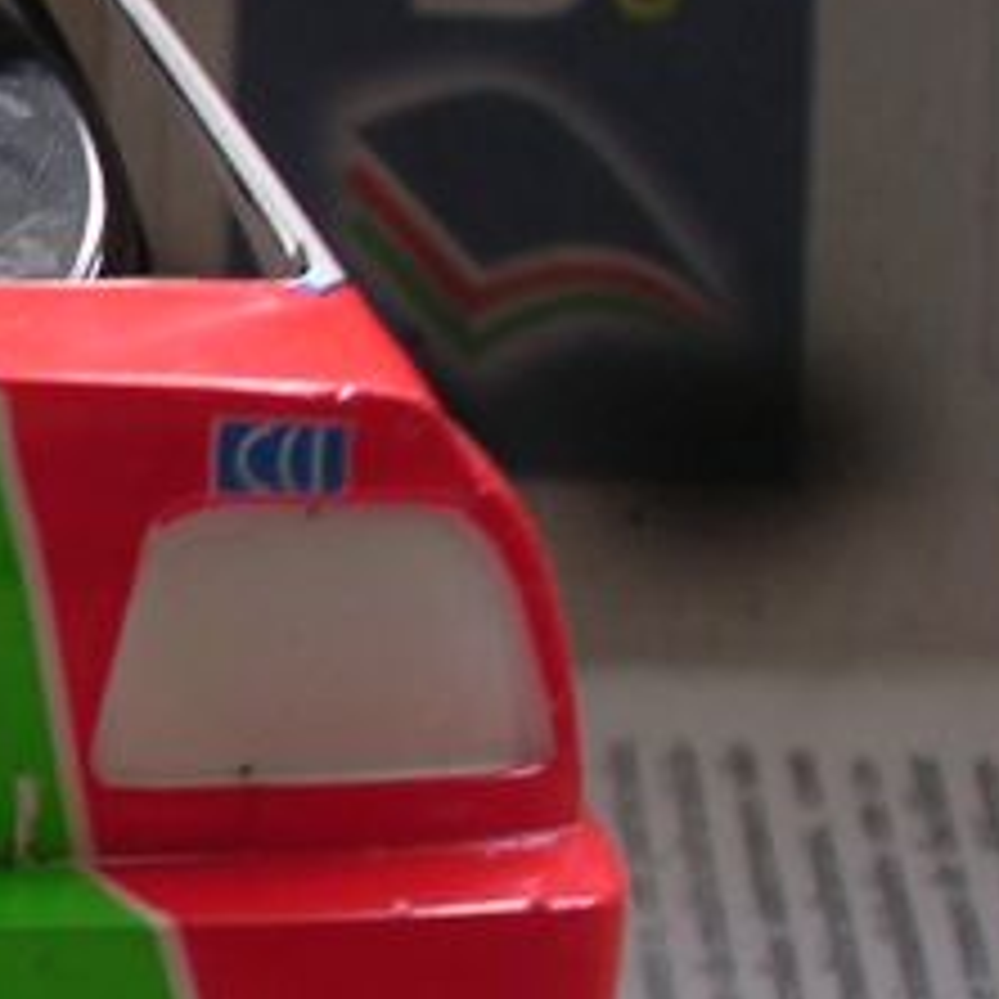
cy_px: 783
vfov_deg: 8.7
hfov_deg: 8.4
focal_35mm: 201
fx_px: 6563
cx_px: -666
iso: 100
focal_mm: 9.6
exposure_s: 1/38.4
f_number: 3.5
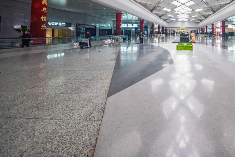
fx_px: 131
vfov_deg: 56.9
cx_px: 184
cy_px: 29
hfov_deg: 76.1
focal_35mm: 20
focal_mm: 12
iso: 720
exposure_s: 1/30
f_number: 4.5
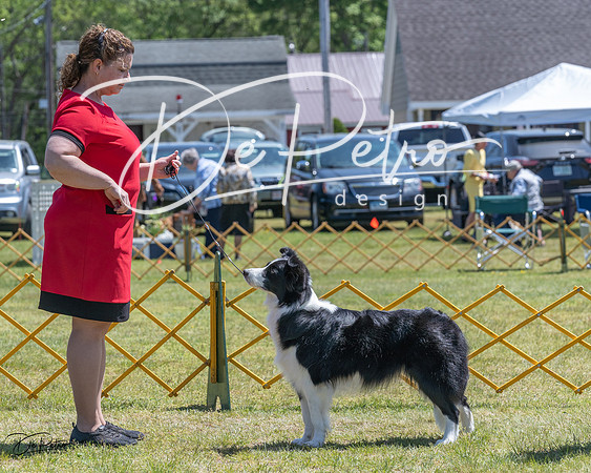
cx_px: 296
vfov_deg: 10.3
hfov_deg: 12.9
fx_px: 2619
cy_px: 236
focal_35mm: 150
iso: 640
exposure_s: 1/1600
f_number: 7.1
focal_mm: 133
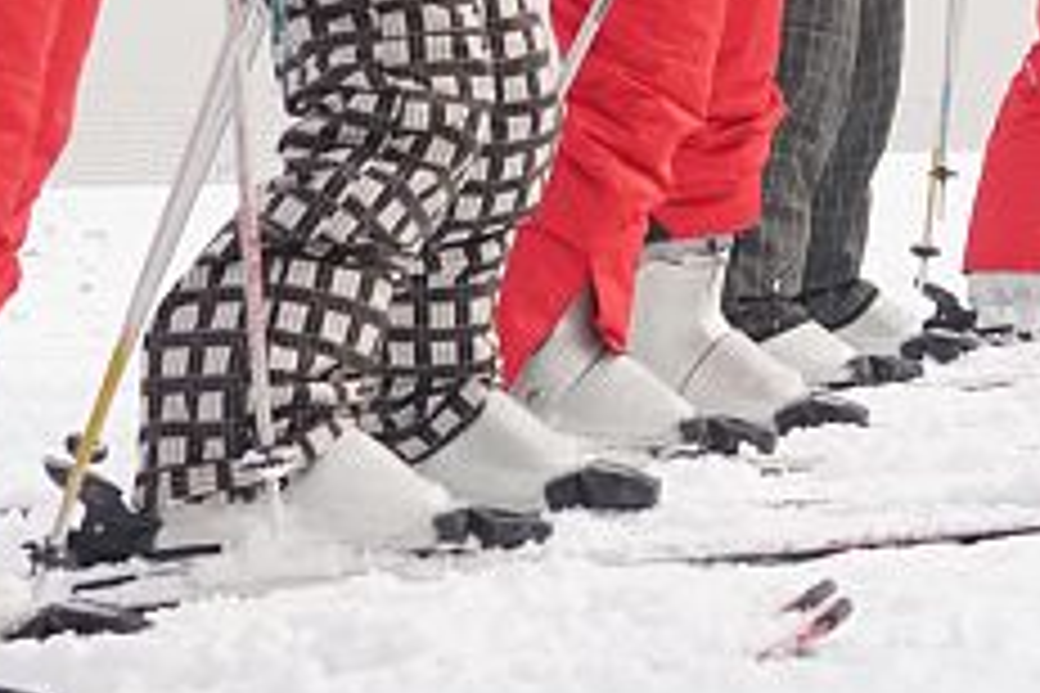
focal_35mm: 161
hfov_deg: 12.5
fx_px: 4651
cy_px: -754
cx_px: 1193
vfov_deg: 8.1
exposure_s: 1/6400
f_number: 5
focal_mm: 31
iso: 2500
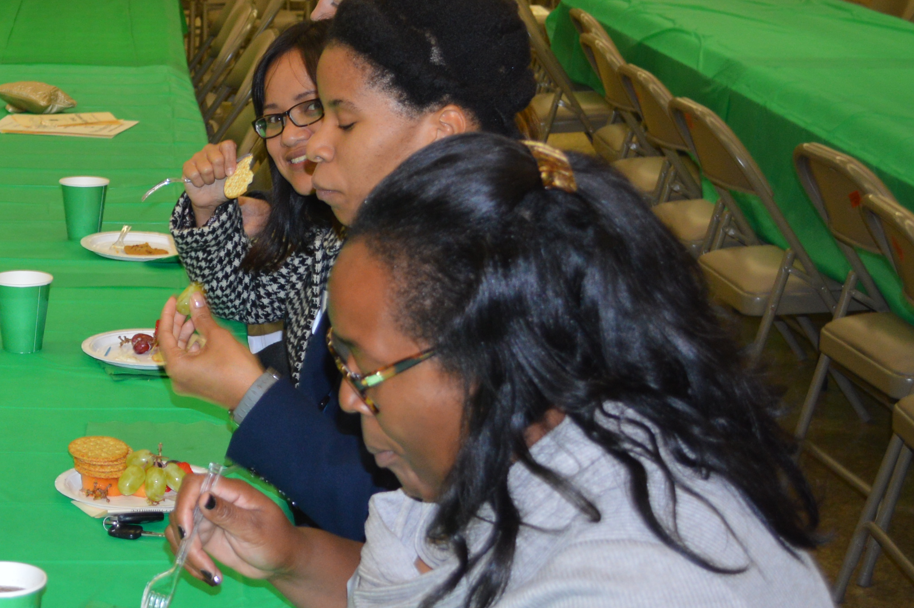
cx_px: -23
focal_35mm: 86
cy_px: 211
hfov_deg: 22.6
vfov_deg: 15.8
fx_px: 2181
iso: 400
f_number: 4.2
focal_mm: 26
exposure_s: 1/60
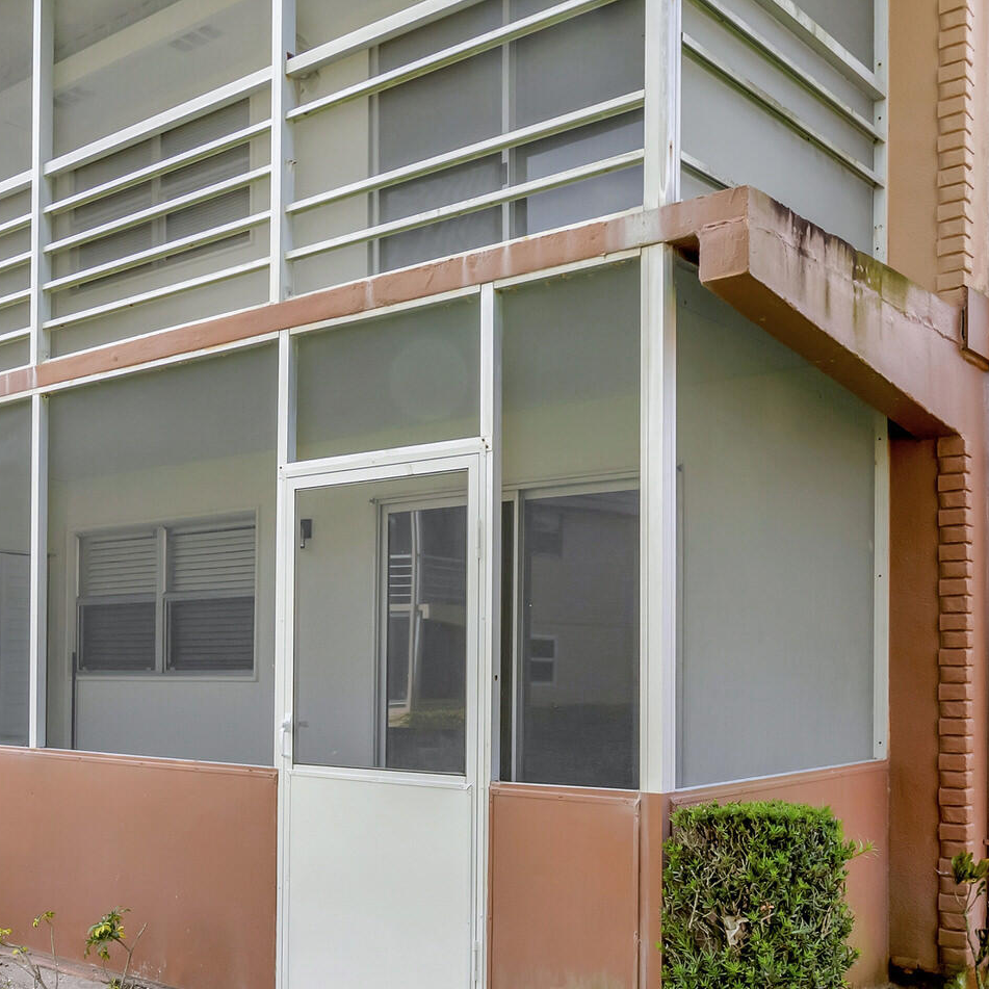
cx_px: 411
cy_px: 674
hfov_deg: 43.7
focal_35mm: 38
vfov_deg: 43.1
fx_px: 1228
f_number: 8
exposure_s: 1/1000
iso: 500
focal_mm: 11.5
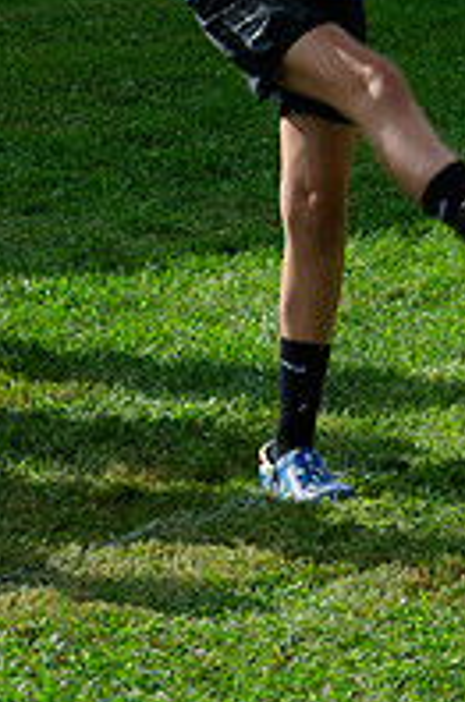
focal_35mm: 273
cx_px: 334
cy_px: -32
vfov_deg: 7.5
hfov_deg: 5.0
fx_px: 5317
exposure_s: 1/250
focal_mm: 80
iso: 125
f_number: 8
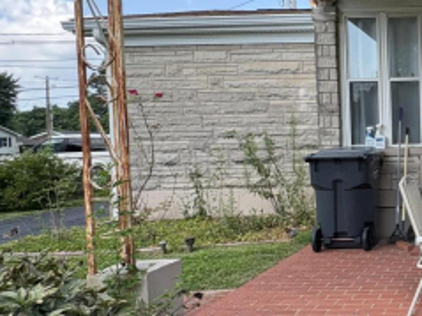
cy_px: 152
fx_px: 475
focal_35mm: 39
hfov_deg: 37.5
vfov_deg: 36.8
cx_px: 494
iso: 50
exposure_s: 1/569
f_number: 2.2
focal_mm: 2.22
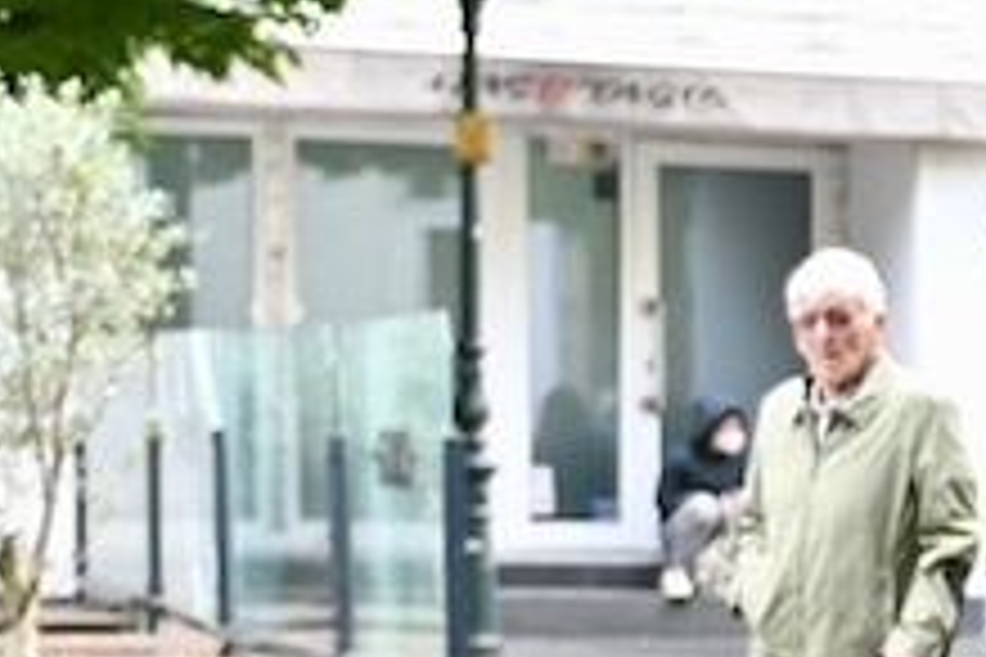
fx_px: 3971
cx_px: 2089
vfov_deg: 9.0
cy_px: 1213
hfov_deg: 12.2
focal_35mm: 145
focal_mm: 31
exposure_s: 1/125
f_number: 2.8
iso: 100
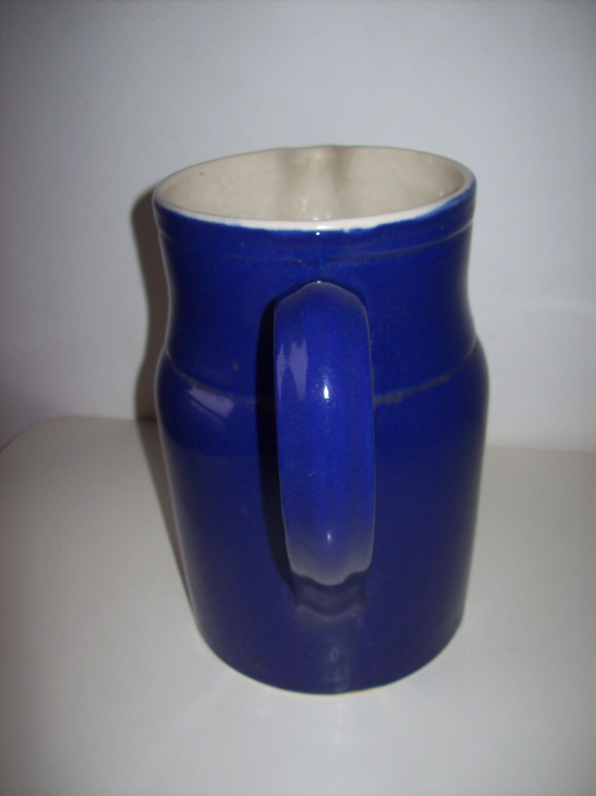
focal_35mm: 36
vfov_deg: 51.4
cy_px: 398
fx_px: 827
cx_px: 298
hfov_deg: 39.6
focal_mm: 6
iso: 80
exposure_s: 1/64
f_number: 2.7
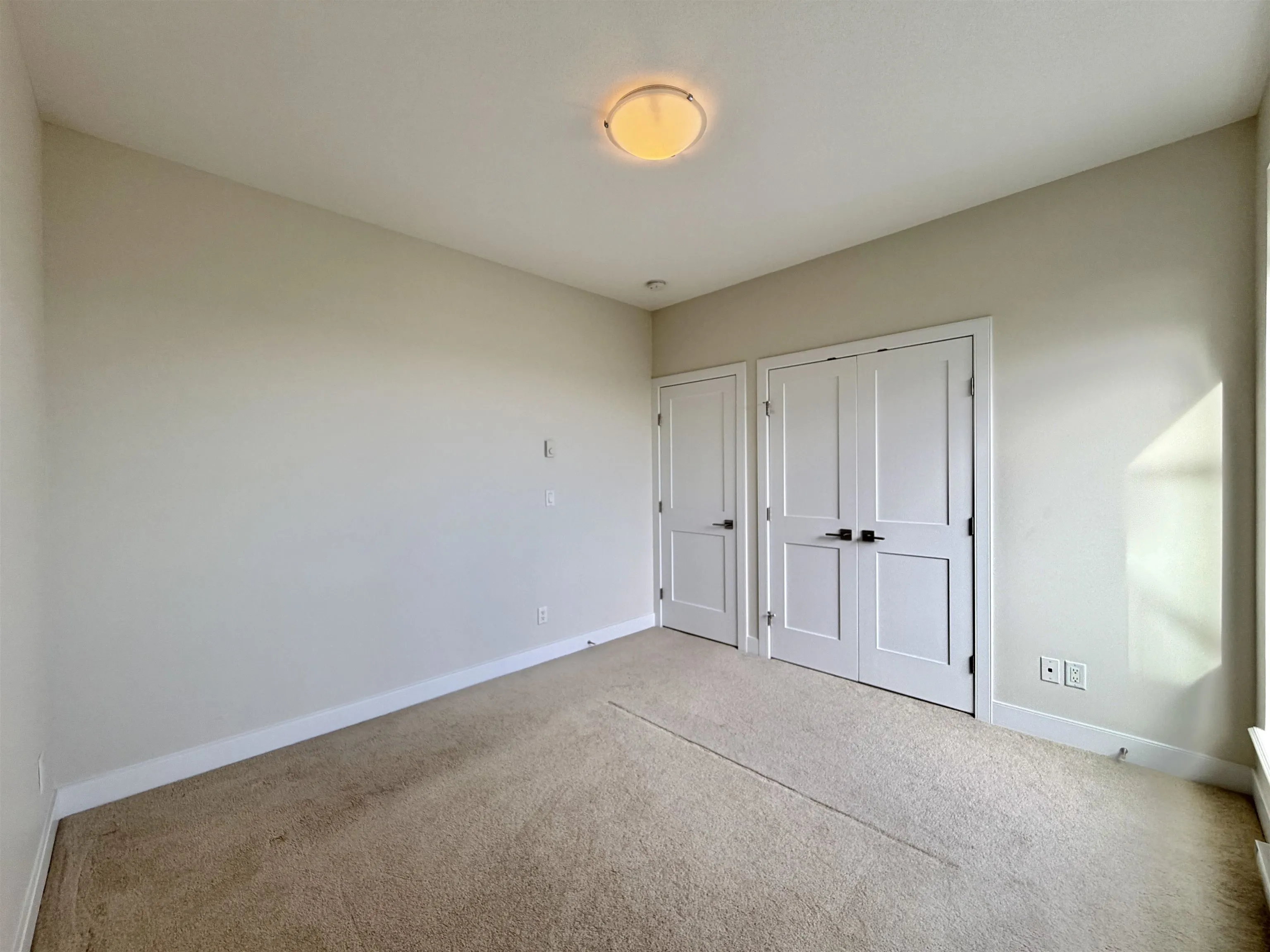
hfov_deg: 102.1
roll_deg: +1.1
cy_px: 476
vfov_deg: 85.7
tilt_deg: -0.5
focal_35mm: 14
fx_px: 514
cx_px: 635
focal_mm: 2.22
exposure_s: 1/120
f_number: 2.2
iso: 64
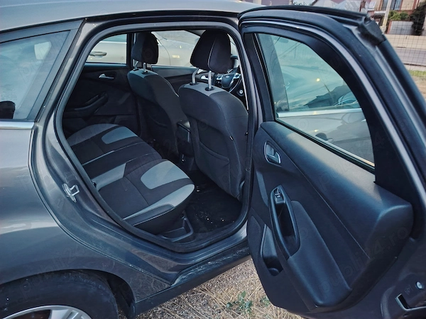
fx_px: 295
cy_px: 160
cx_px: 213
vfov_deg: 56.8
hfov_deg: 71.6
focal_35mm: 24
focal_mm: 5.25
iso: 13504
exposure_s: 1/16.7
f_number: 1.75
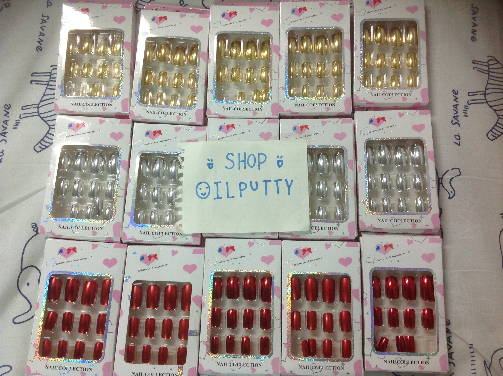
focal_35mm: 35
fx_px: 508
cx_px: 252
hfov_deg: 52.7
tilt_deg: -77.2
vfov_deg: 40.6
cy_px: 188
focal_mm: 4.28
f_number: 2.4
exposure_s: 1/17
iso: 125
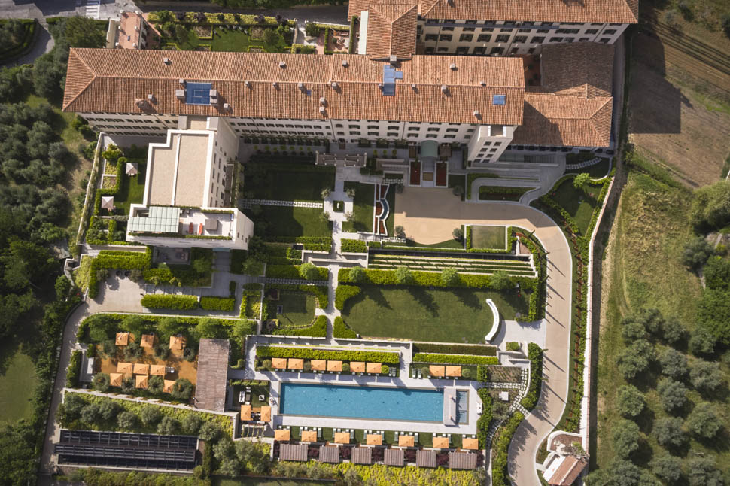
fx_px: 568
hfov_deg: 65.5
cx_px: 365
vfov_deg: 46.4
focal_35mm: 28
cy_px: 243
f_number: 11
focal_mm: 10.26
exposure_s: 1/200
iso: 100
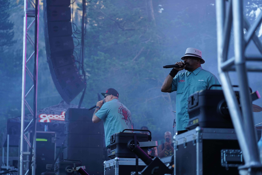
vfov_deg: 13.0
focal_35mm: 105
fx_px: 764
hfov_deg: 19.5
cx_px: 131
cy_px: 88
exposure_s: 1/160
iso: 250
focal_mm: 105
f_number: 4
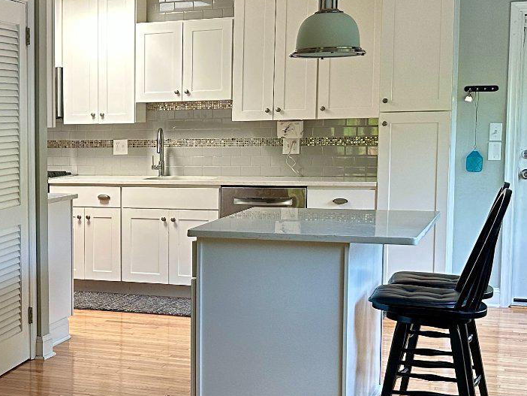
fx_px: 1066
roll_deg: +0.7
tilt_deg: -6.5
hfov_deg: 26.1
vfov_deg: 21.0
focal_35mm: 70
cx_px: -17
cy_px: 248
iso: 250
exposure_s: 1/92
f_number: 1.78
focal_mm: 6.86
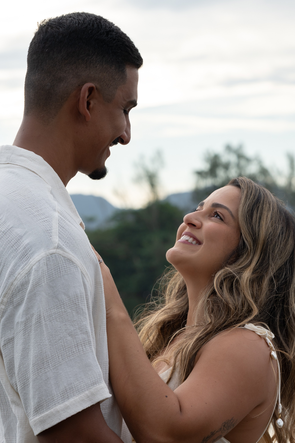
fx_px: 1561
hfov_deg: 10.8
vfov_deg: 16.1
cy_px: 222
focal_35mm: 127
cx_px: 148
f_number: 6.3
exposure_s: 1/400
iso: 200
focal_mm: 85
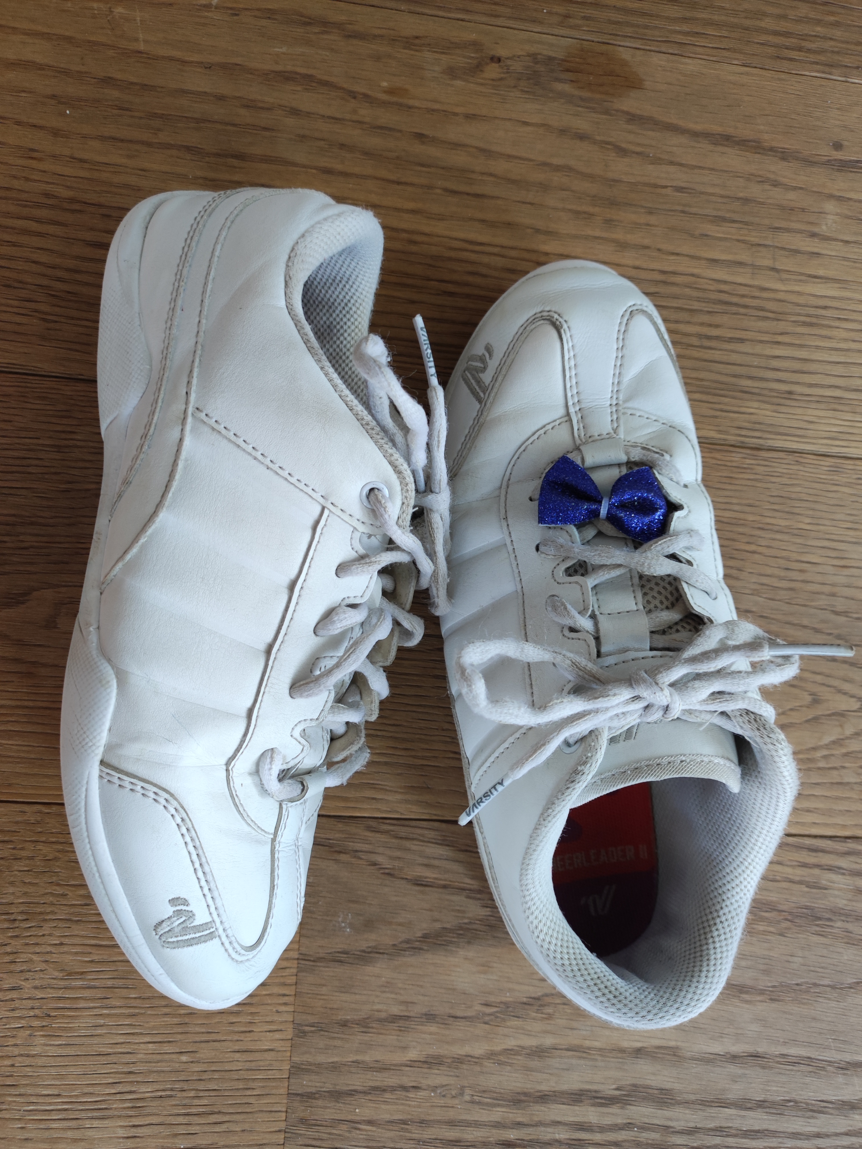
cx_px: 431
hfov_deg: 54.9
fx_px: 830
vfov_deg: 69.4
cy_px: 574
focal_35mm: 25
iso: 329
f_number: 1.79
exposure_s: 1/50
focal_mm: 4.7
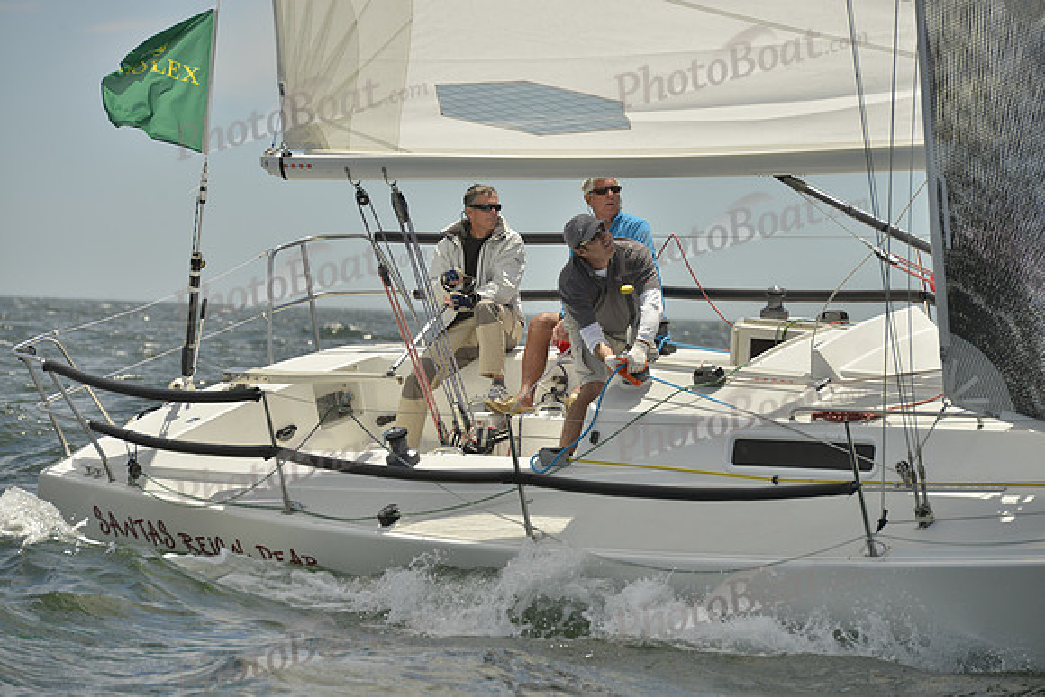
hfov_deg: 10.3
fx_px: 5807
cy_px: 348
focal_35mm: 200
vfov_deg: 6.9
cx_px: 522
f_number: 9
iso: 280
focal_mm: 200
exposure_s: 1/1600
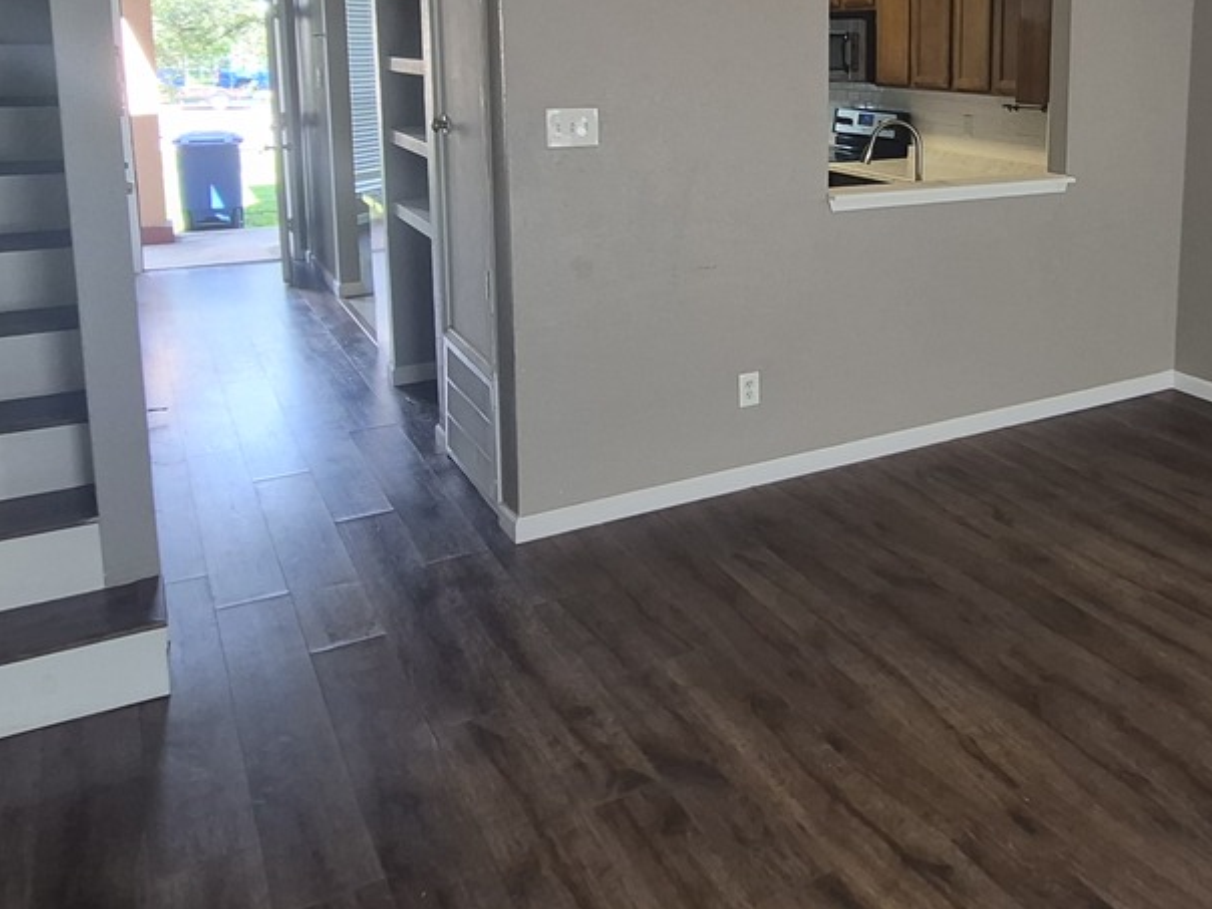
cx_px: 895
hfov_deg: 55.8
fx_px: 1085
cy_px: 197
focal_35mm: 31
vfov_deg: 43.5
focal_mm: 1.74
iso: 125
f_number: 2.2
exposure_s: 1/60
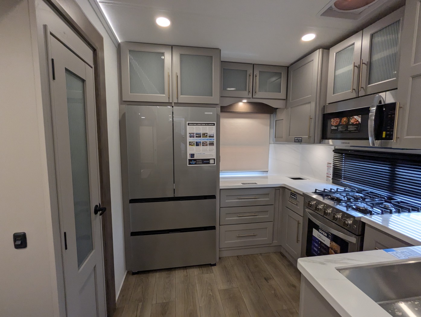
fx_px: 195
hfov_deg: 94.4
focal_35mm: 16
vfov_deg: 78.2
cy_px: 158
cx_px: 210
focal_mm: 2.35
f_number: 2.2
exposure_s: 1/173
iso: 274
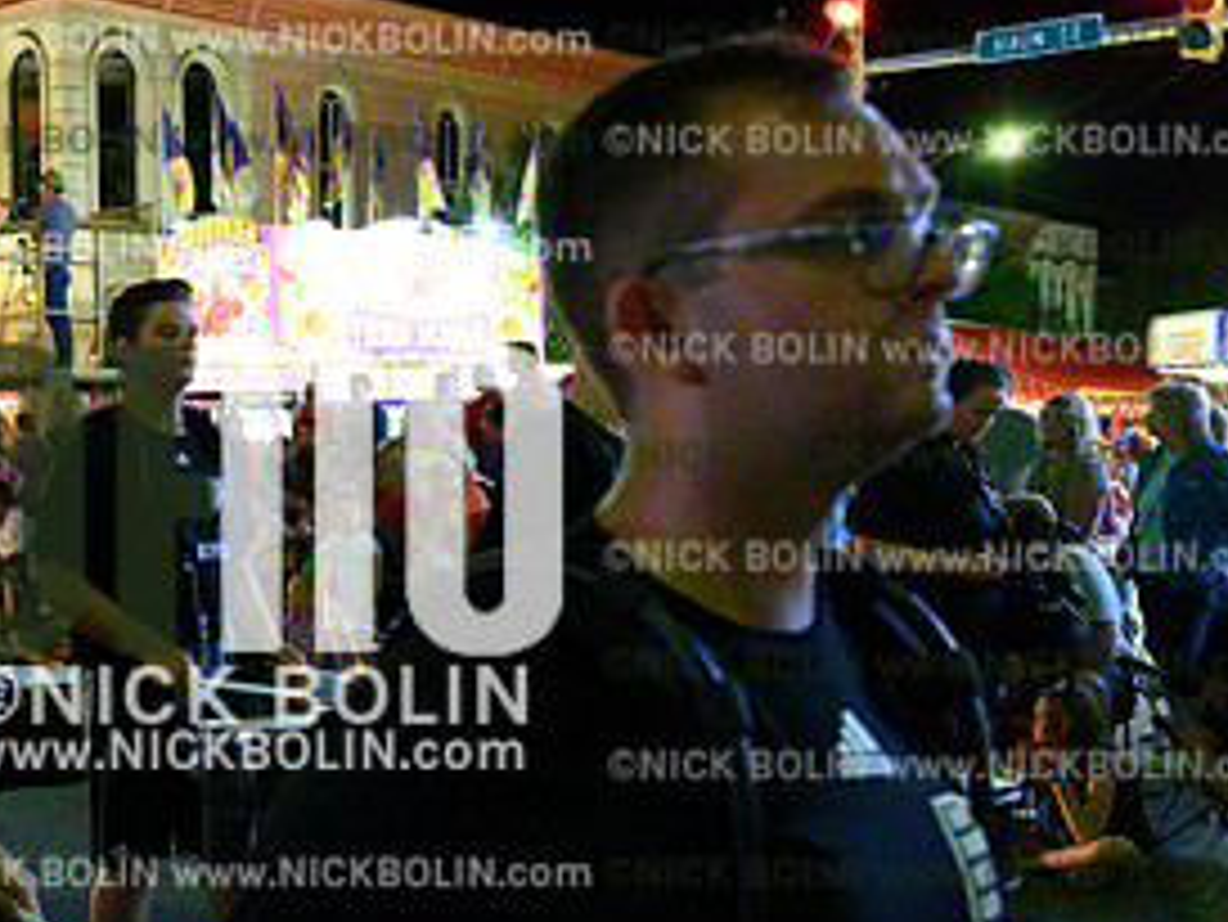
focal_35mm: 49
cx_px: 243
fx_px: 1739
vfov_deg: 29.6
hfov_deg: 37.5
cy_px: 558
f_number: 4
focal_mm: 24
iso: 32000
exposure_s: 1/400
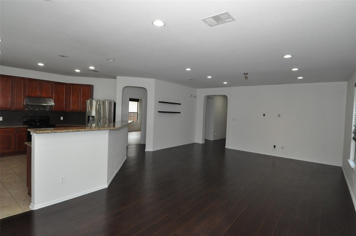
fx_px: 178
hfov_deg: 90.1
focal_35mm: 18
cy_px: 118
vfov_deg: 67.2
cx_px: 178
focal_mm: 12
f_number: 7.1
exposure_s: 1/200
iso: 2000
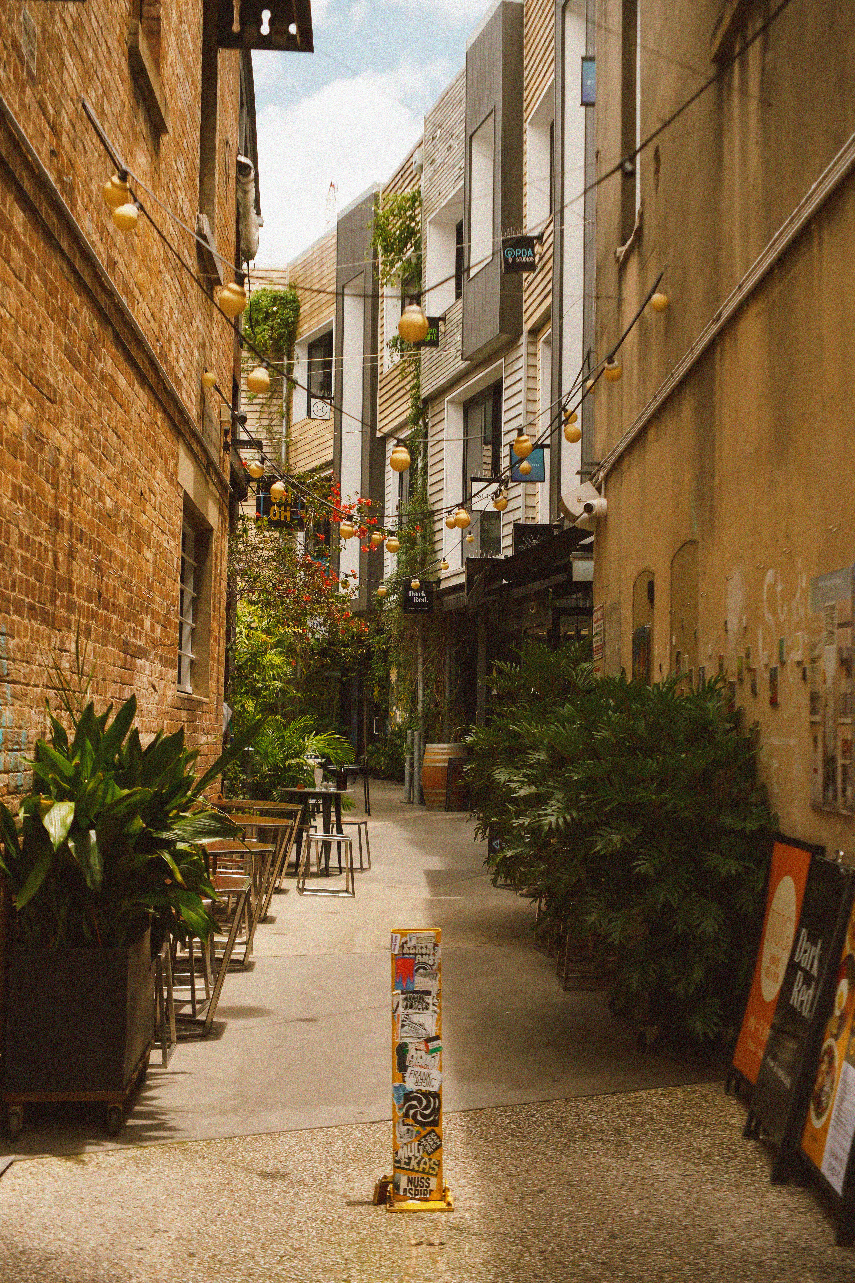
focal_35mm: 46
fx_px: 1639
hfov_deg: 29.2
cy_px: 642
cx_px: 428
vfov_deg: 42.7
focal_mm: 30.9
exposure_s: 1/2000
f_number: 2.8
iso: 250
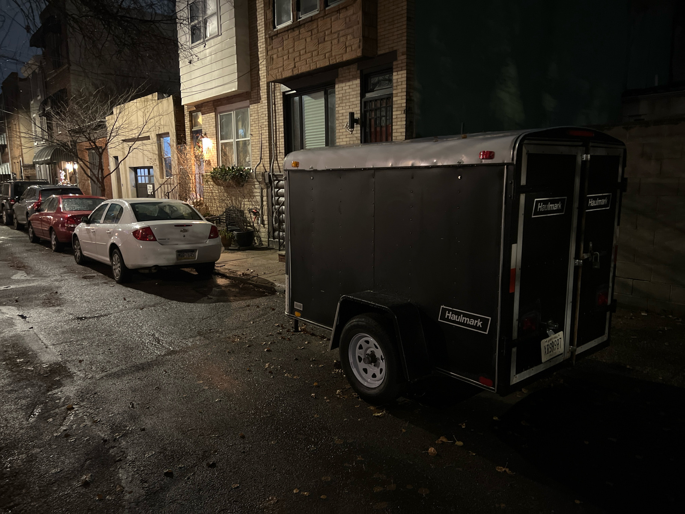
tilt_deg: -8.7
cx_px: 342
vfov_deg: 53.1
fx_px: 515
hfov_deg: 67.3
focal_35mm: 26
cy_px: 257
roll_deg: +0.6
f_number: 1.5
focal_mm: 5.7
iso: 1250
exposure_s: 1/15
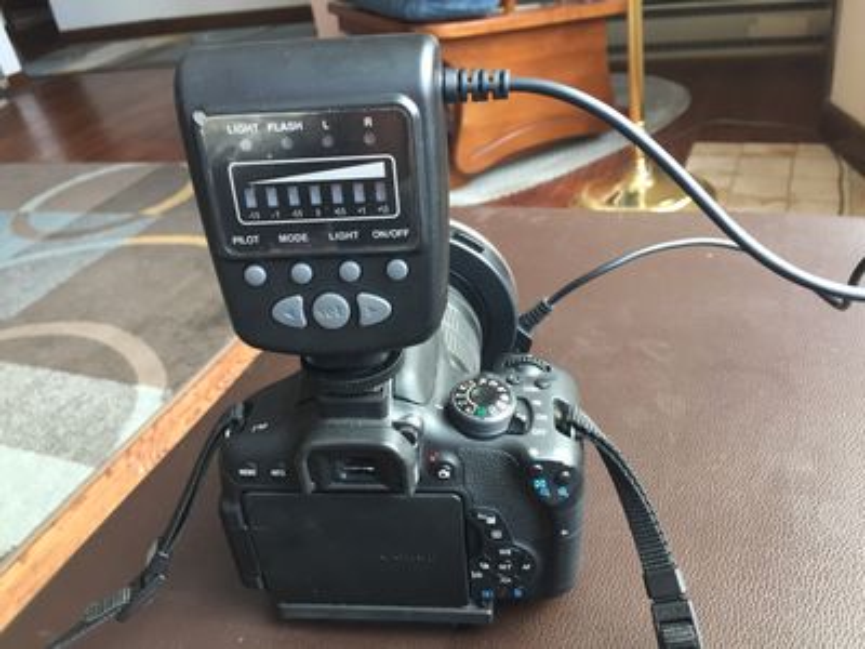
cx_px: 432
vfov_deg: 48.2
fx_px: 725
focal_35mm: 29
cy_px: 324
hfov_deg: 61.7
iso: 64
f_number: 2.2
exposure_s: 1/30
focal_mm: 4.15
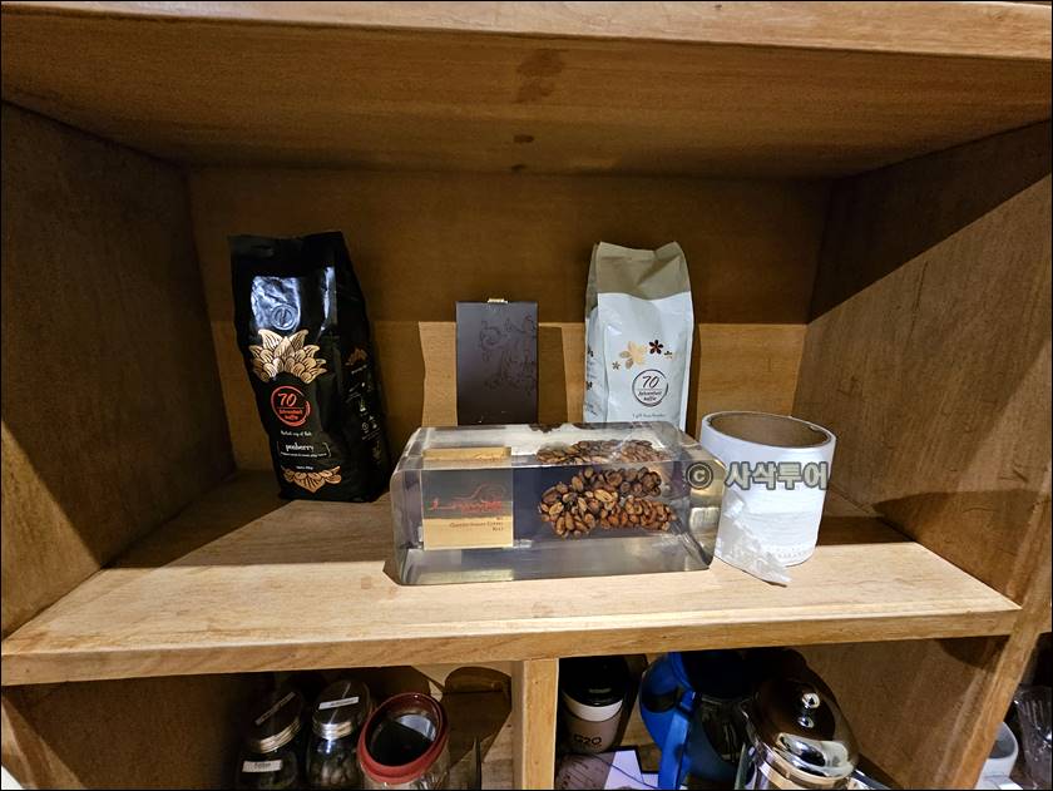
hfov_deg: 106.1
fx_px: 396
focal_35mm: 13
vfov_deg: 90.0
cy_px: 396
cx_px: 526
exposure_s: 1/25
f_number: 2.2
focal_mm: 2.2
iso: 1000
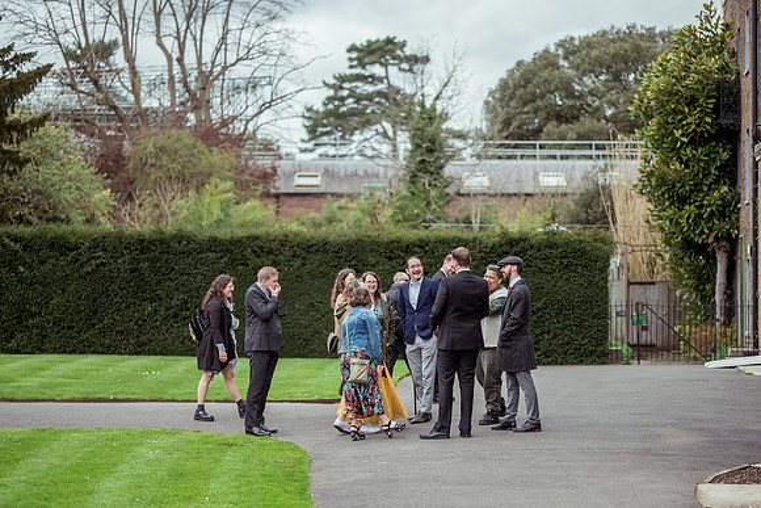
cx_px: 380
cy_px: 254
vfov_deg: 15.9
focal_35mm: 86
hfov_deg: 23.7
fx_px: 1817
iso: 110
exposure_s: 1/3200
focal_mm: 85
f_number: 1.8
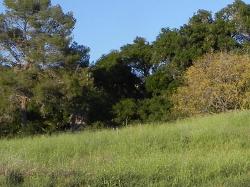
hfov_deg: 22.2
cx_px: 262
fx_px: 606
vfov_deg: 17.5
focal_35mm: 84
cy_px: 68
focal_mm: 6.6
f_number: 6.3
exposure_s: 1/356
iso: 160
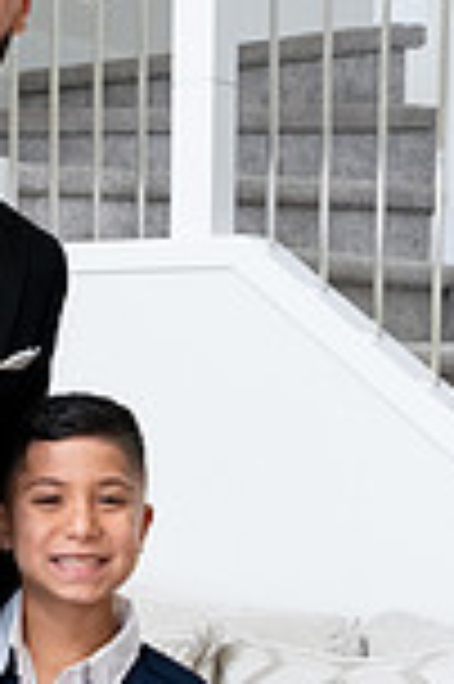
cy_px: 572
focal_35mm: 89
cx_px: 4
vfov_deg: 22.5
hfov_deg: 15.1
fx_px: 1687
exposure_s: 1/160
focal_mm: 30
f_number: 9
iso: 6400
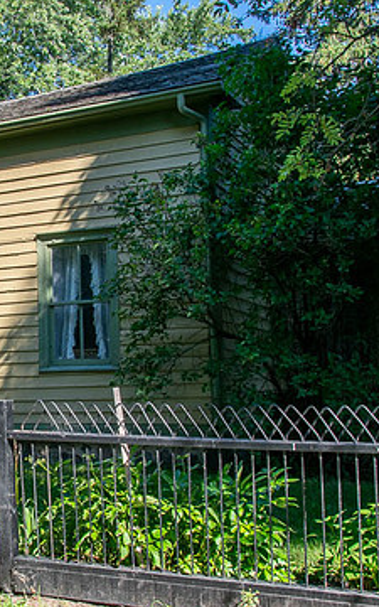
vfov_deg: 42.6
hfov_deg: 25.6
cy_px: 308
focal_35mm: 47
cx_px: -30
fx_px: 777
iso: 200
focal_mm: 18
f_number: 14
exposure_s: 1/60
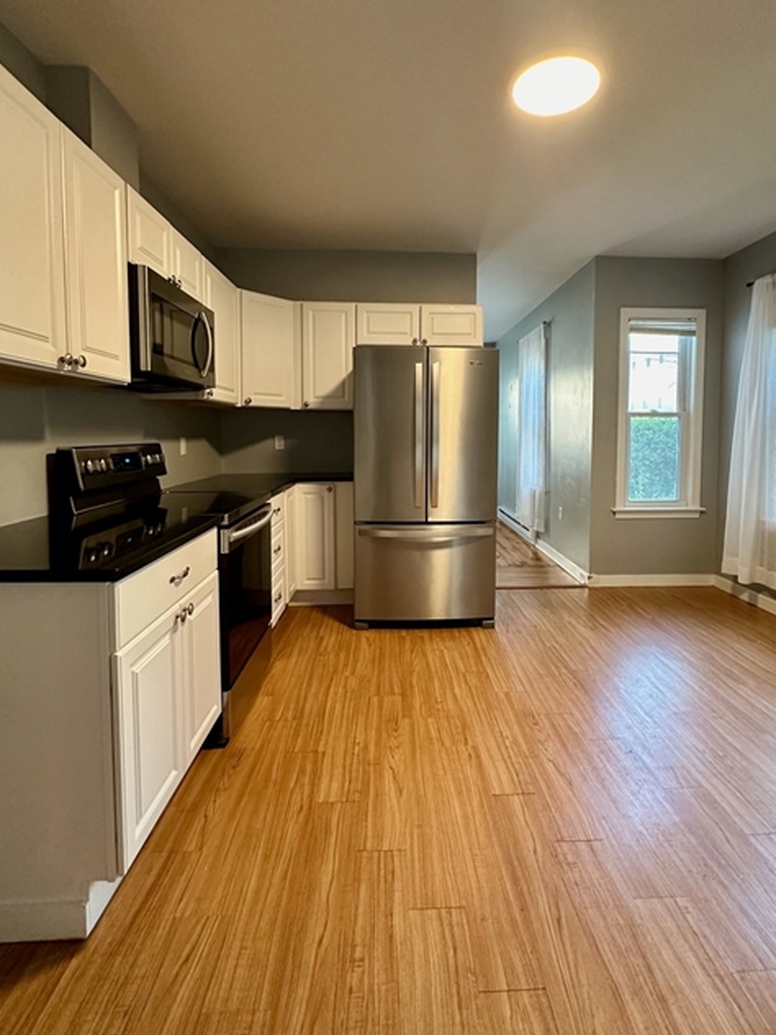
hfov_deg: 74.6
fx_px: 508
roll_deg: +1.0
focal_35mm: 17
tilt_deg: -2.8
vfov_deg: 90.7
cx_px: 414
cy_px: 463
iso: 320
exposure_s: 1/60
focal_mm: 2.22
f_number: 2.2
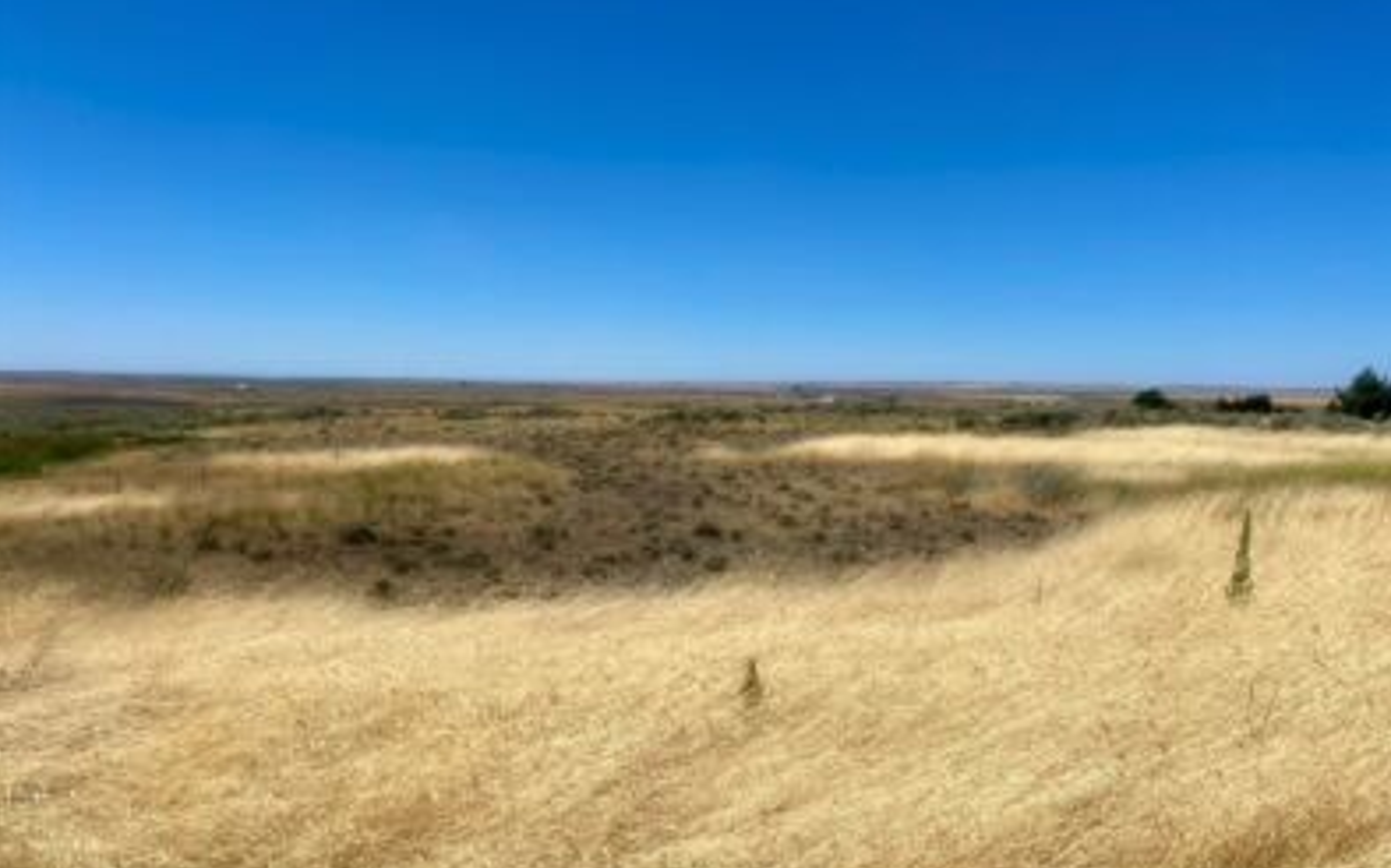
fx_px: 1061
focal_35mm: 28
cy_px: 430
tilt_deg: -2.3
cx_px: 692
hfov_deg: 66.5
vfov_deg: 44.5
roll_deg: -2.1
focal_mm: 4.25
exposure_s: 1/5236
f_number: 1.8
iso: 32
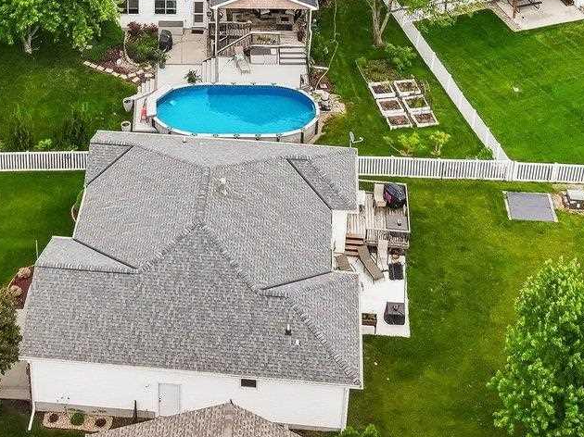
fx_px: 1315
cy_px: -105
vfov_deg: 17.9
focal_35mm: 78
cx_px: 166
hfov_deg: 24.8
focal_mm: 12.3
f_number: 5.6
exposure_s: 1/30
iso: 400
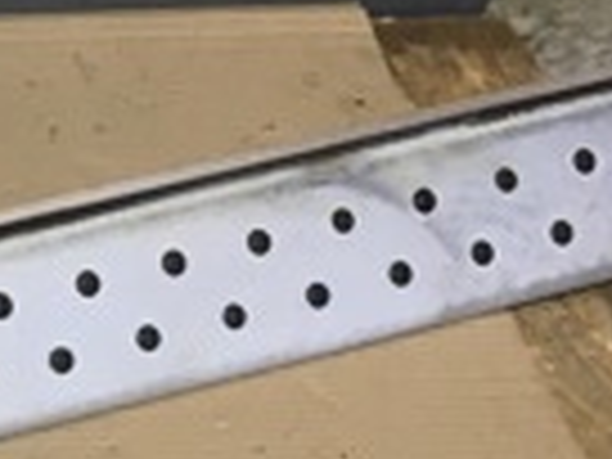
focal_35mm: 136
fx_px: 2404
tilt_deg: -47.5
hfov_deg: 12.9
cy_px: 574
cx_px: -562
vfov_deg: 10.7
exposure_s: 1/33
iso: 32
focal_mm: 4.15
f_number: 2.2
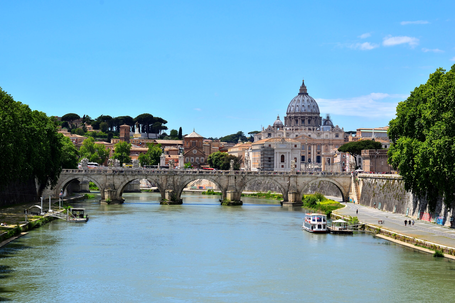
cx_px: 228
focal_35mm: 75
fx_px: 948
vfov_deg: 18.2
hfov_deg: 27.0
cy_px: 152
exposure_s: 1/400
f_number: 13
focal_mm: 50
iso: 250
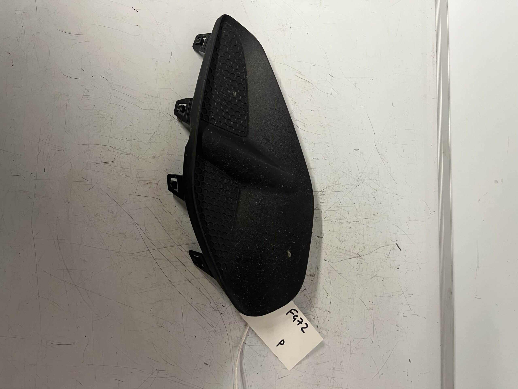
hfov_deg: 67.3
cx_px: 259
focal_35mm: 26
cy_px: 194
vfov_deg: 53.1
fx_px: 389
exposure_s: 1/50
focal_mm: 5.1
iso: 100
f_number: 1.6
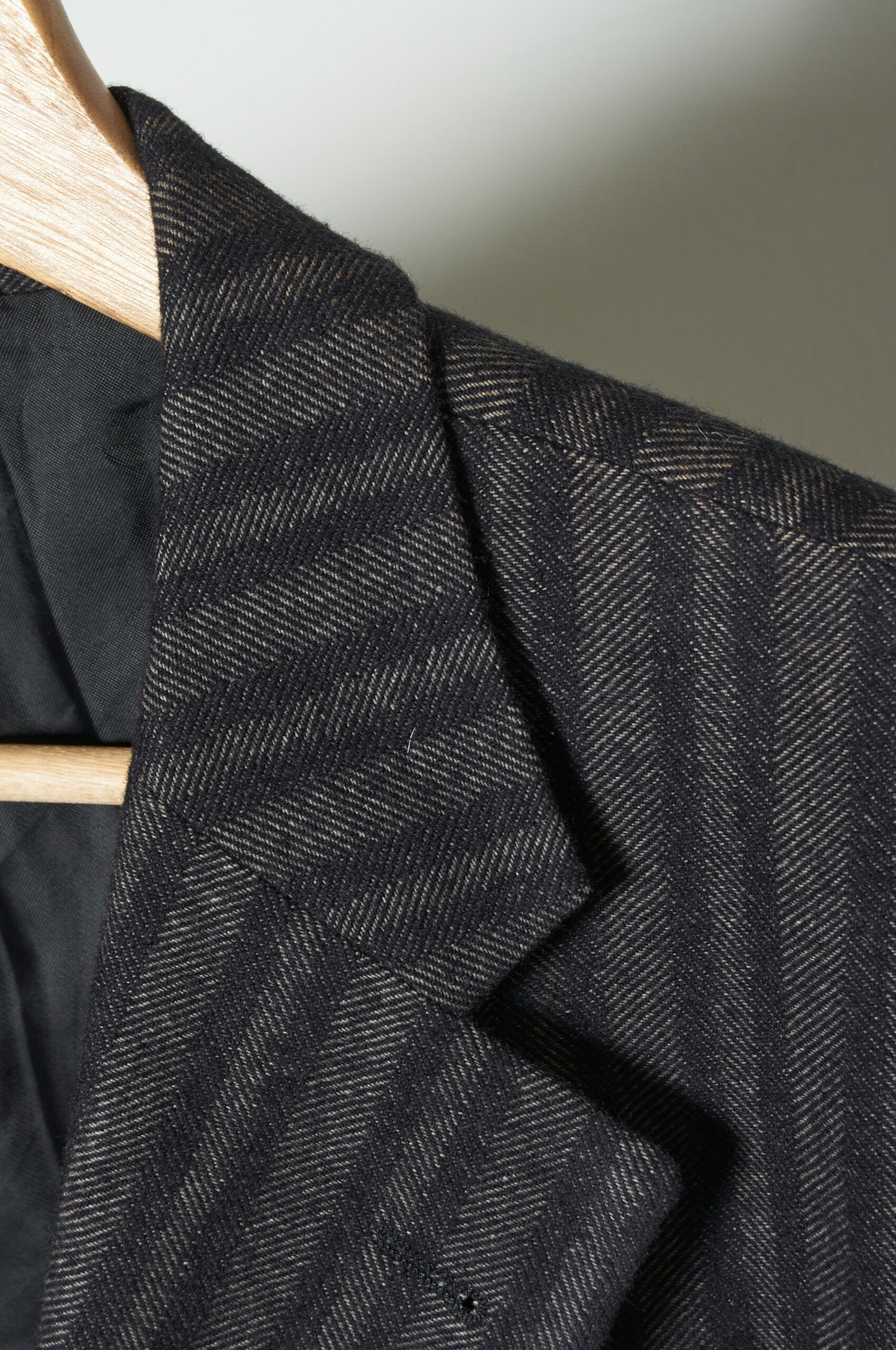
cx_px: 448
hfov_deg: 16.5
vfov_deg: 24.6
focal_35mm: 82
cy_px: 675
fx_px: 3088
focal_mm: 55
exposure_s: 1/100
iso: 200
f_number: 9
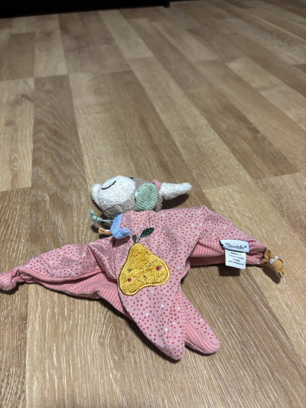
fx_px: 306
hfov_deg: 53.1
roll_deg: +0.1
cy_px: 204
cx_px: 153
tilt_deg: -42.6
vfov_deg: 67.3
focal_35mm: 26
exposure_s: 1/50
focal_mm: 5.96
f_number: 1.6
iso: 250
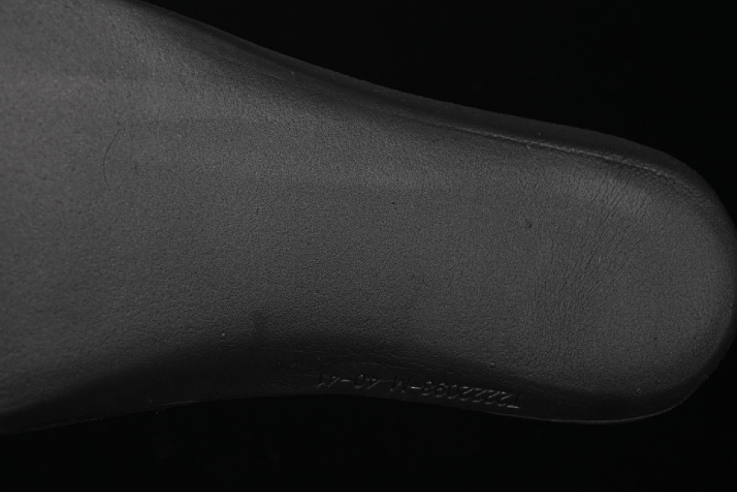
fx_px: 1720
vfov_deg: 16.3
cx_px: 351
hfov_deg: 24.2
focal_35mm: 84
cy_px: 230
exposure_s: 1/125
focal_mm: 50
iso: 160
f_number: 7.1
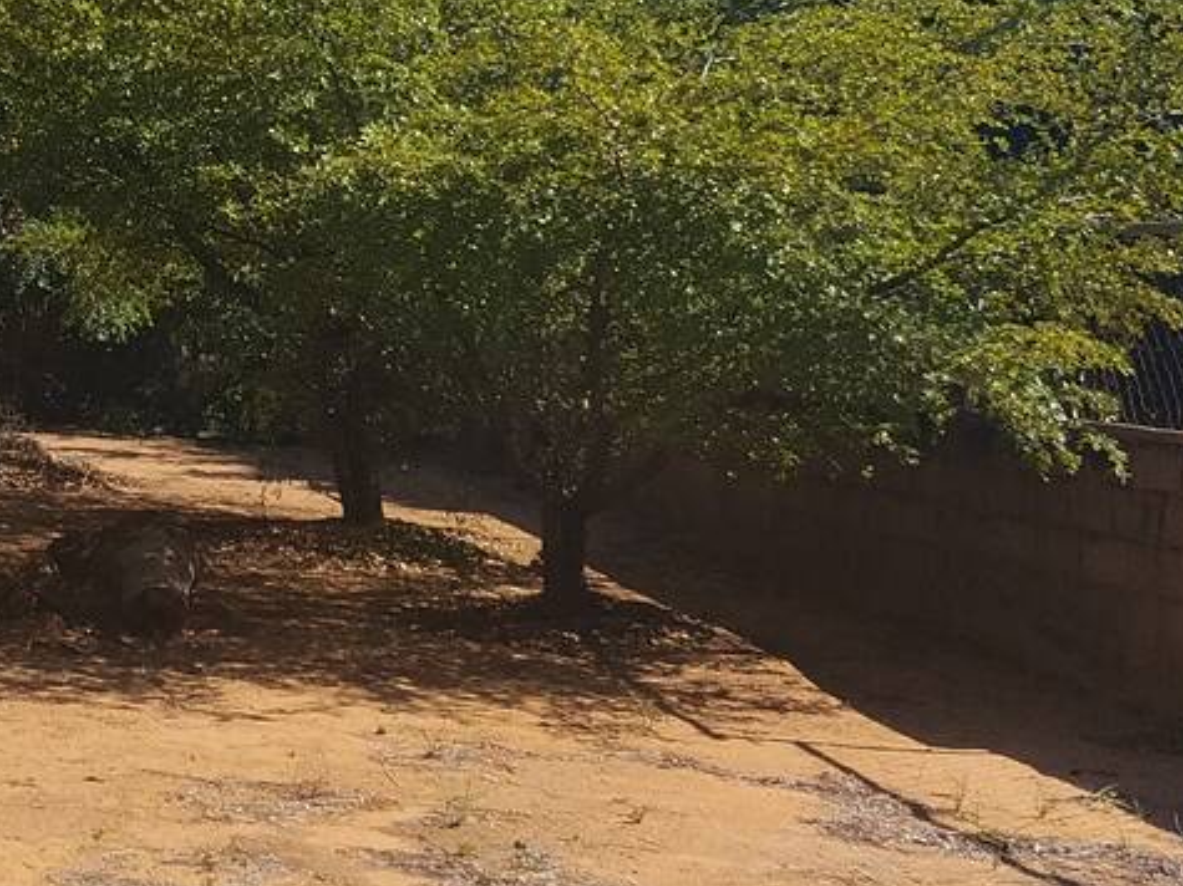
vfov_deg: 16.7
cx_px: 222
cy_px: 261
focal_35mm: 88
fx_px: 3007
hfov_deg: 21.9
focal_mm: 4.22
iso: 50
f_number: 1.8
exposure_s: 1/1862
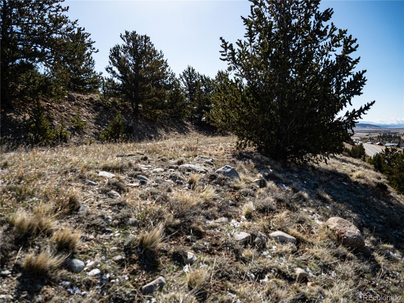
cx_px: 202
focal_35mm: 24
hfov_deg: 71.6
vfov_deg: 56.8
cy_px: 152
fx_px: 280
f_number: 2.8
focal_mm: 12
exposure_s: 1/6400
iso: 400
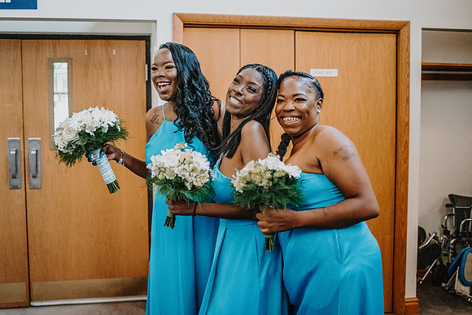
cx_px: 211
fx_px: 508
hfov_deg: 49.7
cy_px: 141
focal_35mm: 39
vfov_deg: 34.4
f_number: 1.8
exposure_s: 1/1250
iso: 7200
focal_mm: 35
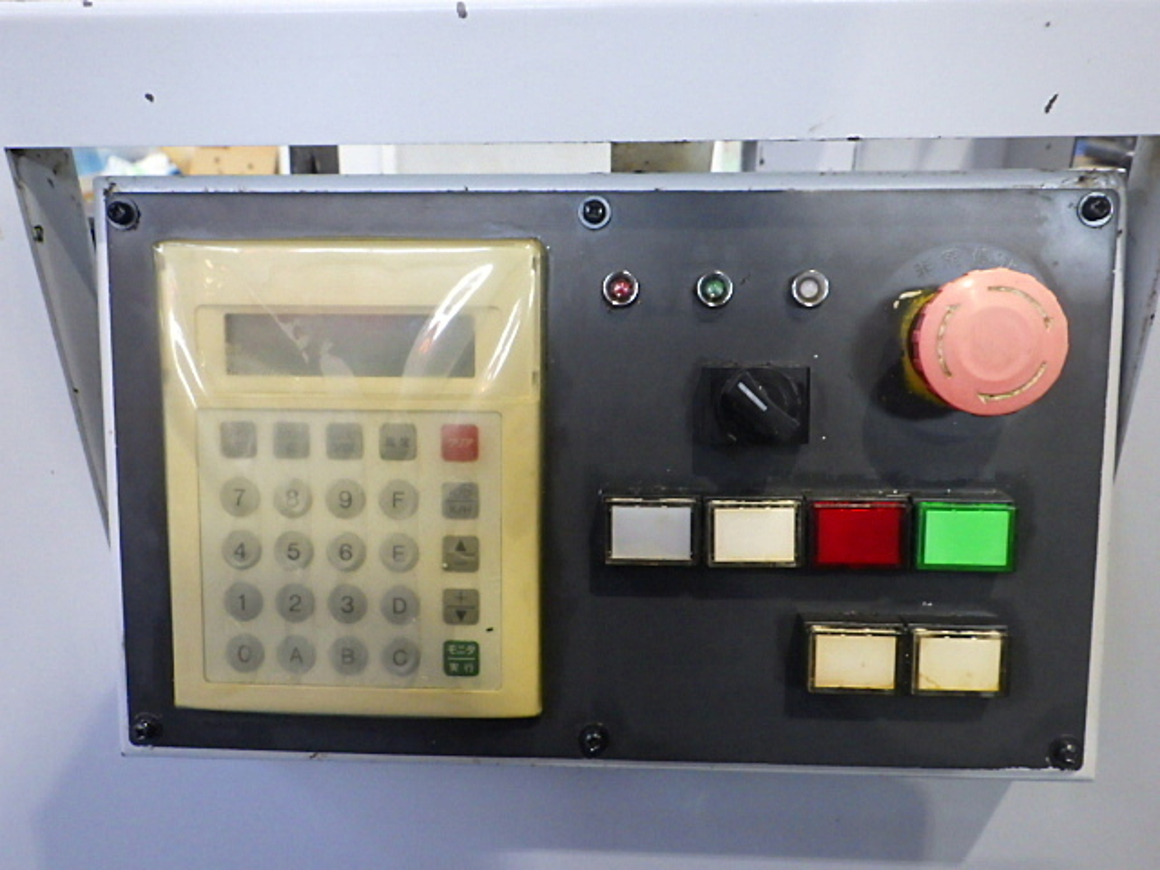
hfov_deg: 63.4
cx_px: 580
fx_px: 938
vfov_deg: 49.7
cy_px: 435
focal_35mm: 28
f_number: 3.5
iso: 1250
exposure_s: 1/45
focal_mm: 5
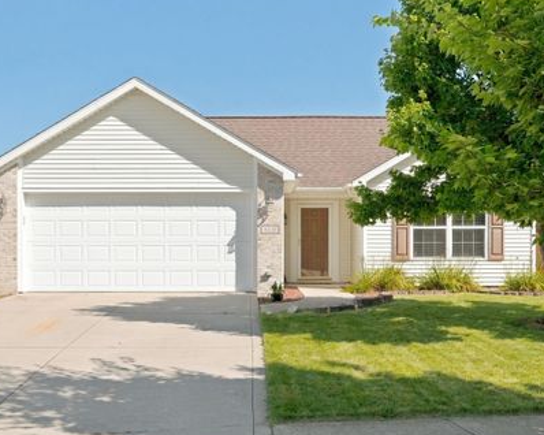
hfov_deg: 40.1
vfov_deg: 32.5
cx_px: 257
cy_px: 217
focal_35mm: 46
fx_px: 746
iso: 2500
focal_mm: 26.2
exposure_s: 1/3200
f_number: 13
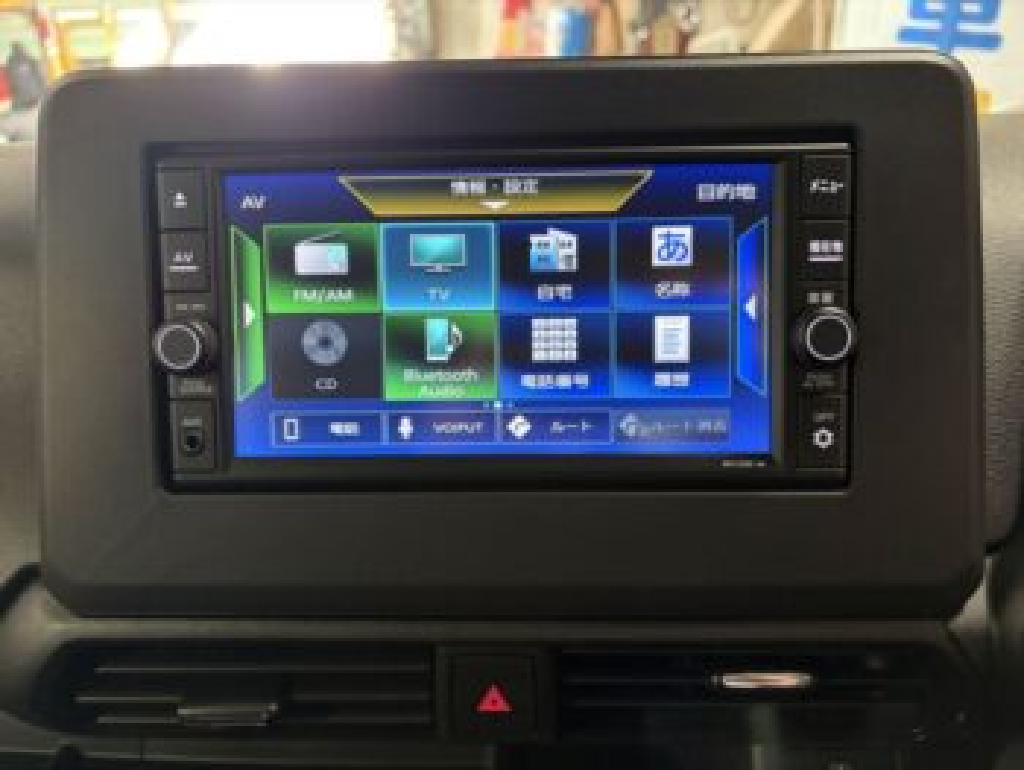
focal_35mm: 26
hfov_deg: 67.3
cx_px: 512
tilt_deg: -22.7
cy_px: 385
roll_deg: +1.5
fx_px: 770
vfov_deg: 53.1
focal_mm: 5.96
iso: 400
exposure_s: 1/31
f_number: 1.6
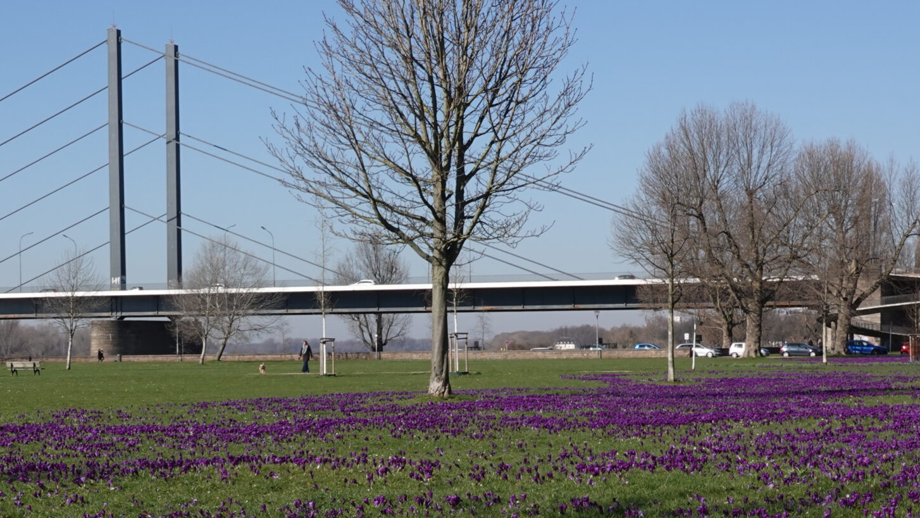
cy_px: 450
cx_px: 269
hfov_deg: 25.4
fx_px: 2025
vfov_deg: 14.4
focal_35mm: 83
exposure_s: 1/200
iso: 125
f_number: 10
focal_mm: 16.54
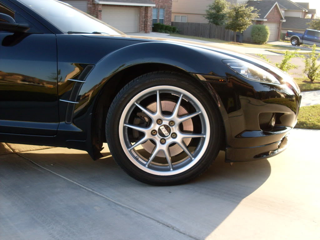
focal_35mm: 38
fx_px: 351
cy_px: 120
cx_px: 160
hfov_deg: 49.0
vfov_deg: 37.7
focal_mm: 6.3
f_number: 2.8
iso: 80
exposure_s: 1/180
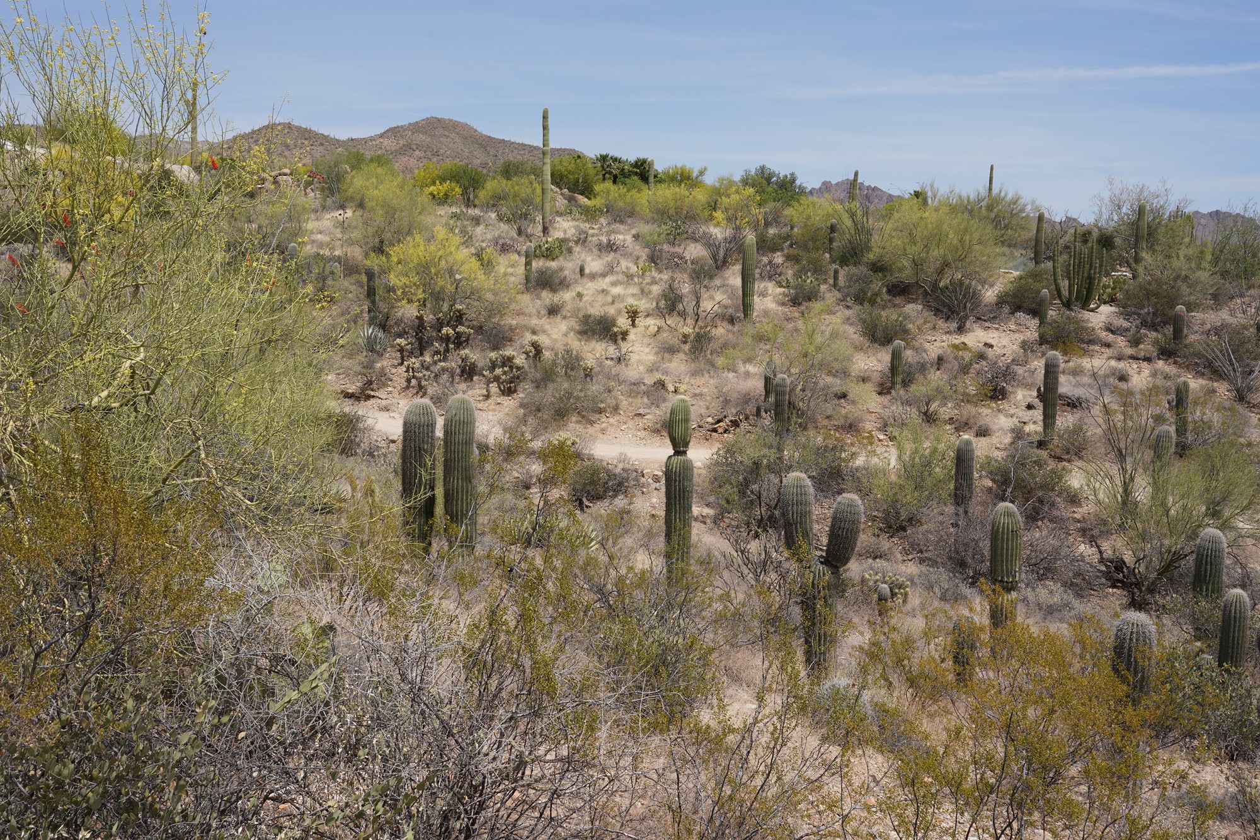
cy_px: 420
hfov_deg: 54.4
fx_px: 1225
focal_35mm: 35
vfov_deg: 37.9
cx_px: 630
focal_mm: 35
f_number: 16
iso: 100
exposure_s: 1/100
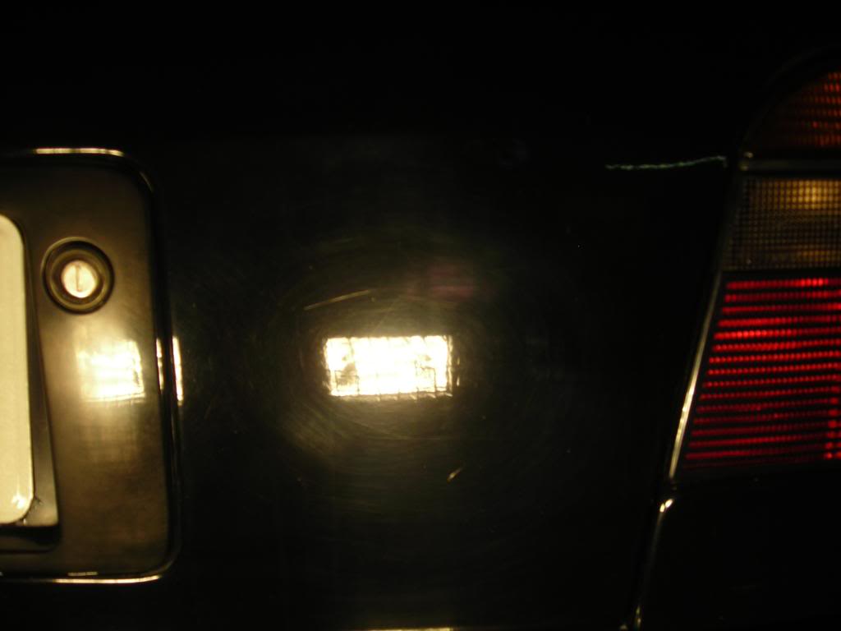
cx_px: 420
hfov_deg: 49.0
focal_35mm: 38
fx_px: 923
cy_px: 316
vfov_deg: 37.7
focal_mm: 6.3
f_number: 3.2
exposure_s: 1/56.5
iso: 50
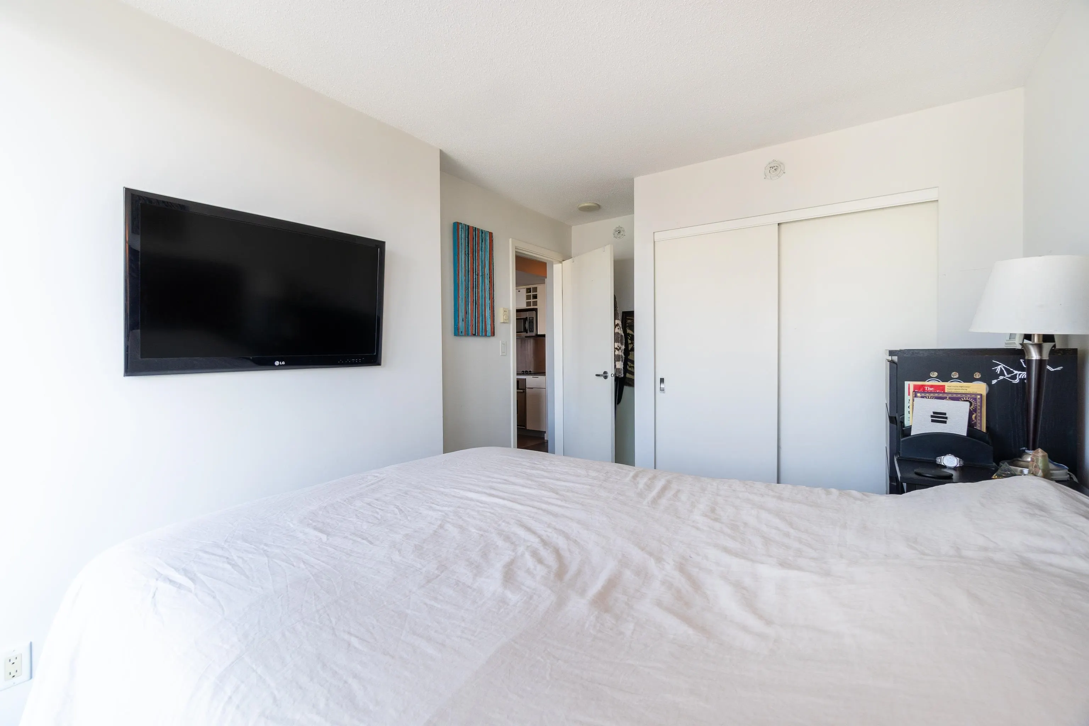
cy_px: 363
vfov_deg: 77.3
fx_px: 454
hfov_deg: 100.4
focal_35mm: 15
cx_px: 544
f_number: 8
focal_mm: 10
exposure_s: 1/10
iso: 200
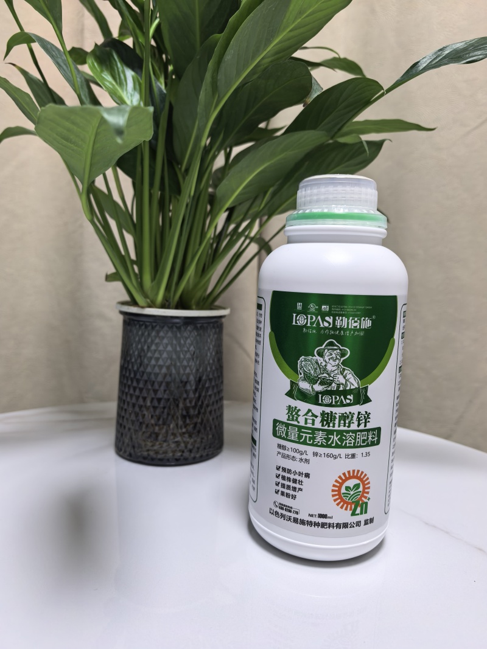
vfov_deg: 71.6
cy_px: 324
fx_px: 450
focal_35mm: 24
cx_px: 244
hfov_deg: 56.8
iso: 250
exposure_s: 1/50
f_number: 2
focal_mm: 6.98
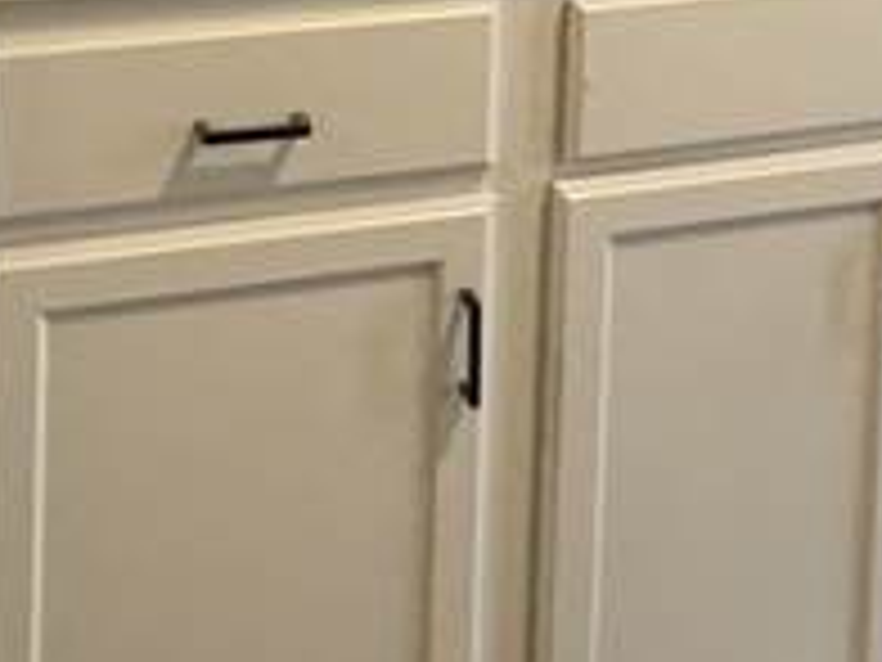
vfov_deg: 16.2
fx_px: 1860
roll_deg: -1.2
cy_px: -612
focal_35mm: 73
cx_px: 446
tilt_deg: -2.5
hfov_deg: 26.7
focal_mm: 2.22
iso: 320
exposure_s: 1/66
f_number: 2.2
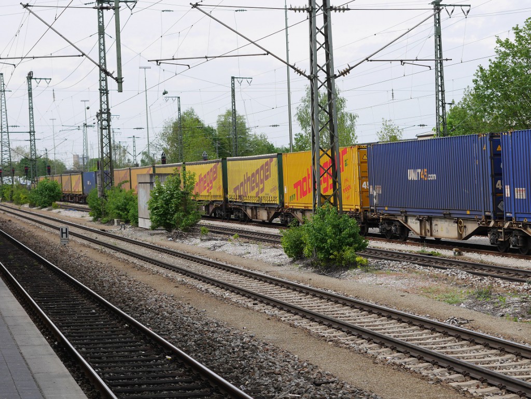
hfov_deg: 21.8
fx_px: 1381
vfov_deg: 16.4
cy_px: 200
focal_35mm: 90
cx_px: 266
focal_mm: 45
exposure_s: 1/1000
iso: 200
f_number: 4.5
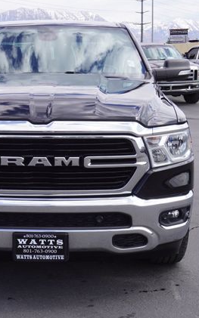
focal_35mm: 63
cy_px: 159
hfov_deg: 20.5
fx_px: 545
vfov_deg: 32.6
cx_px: 39
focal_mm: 27
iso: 100
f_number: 9
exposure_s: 1/125
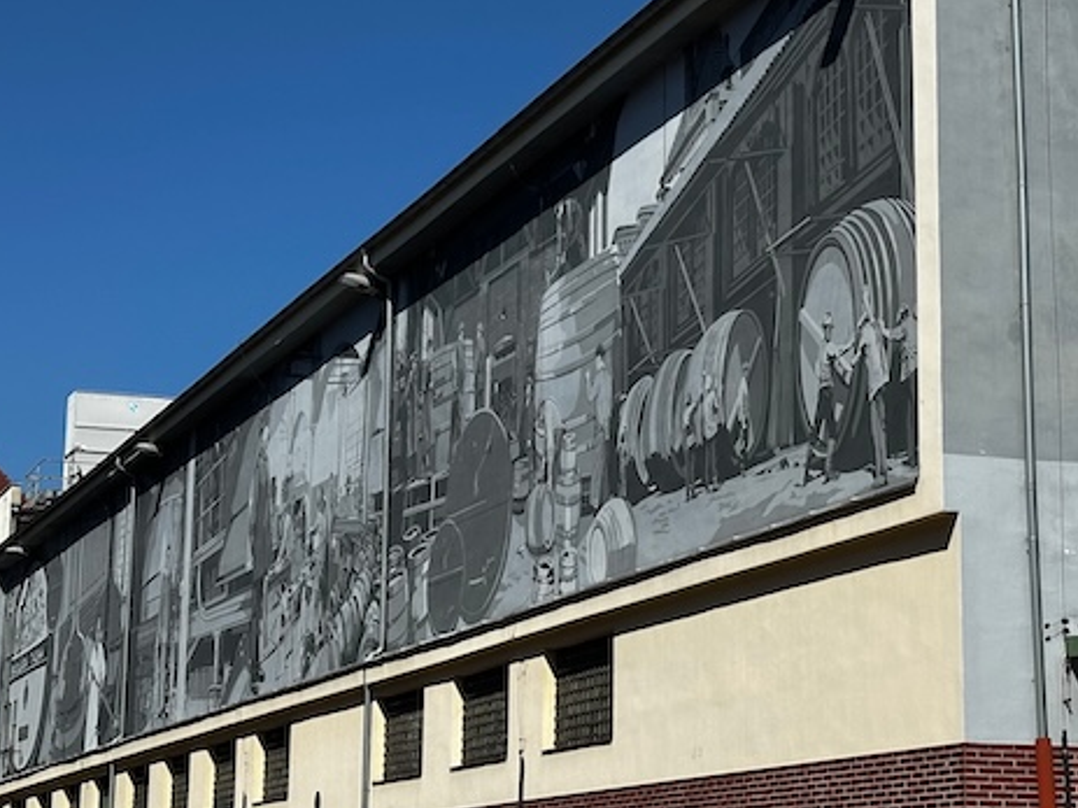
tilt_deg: +13.3
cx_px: 752
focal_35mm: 83
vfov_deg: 17.8
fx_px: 2584
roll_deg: +0.8
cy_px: 354
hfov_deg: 23.4
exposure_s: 1/7092
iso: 64
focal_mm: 6.86
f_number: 1.78
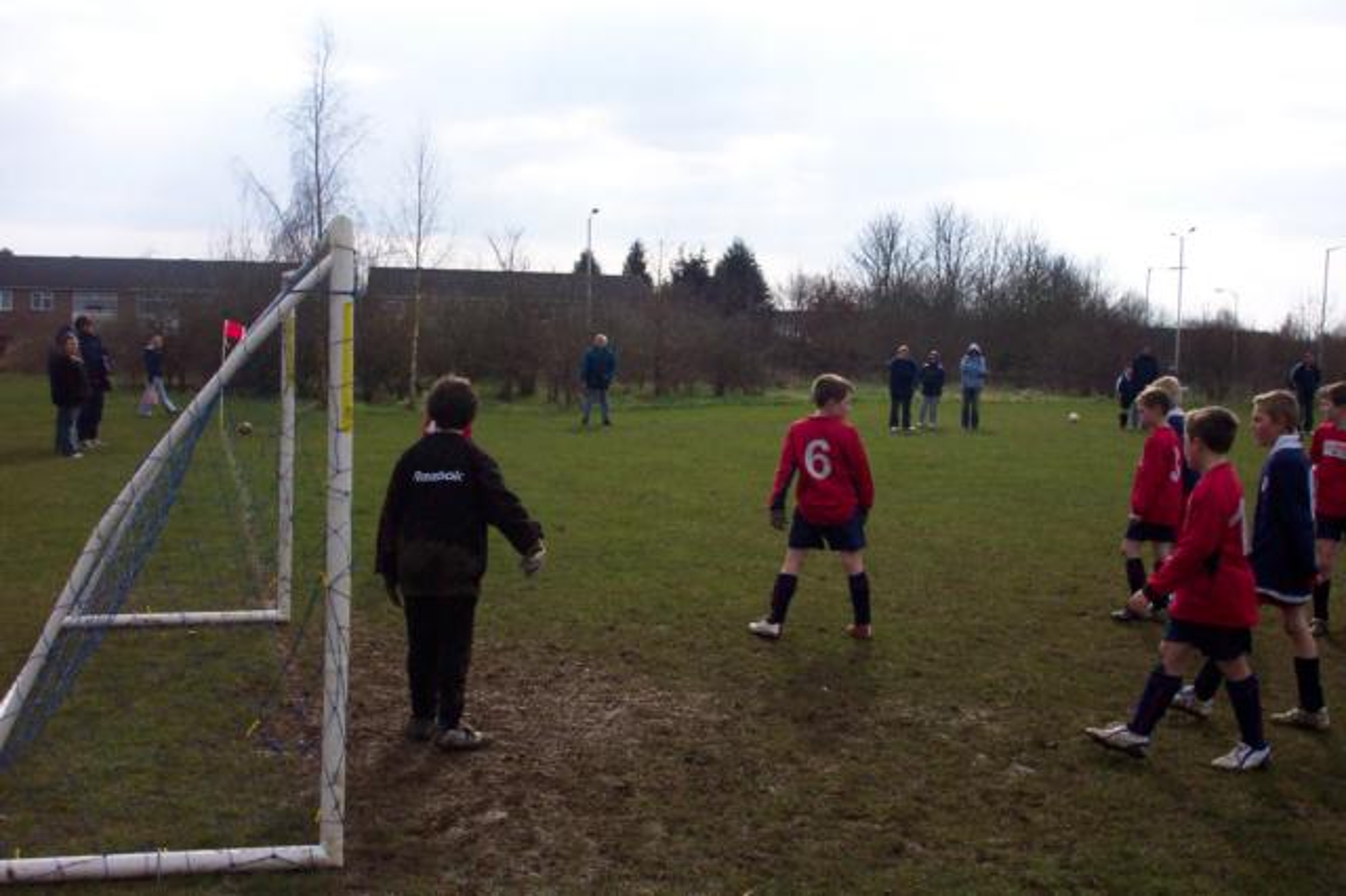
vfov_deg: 37.8
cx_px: 673
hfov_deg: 54.5
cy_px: 448
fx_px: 1308
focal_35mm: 35
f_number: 9.5
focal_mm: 7.5
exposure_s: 1/250
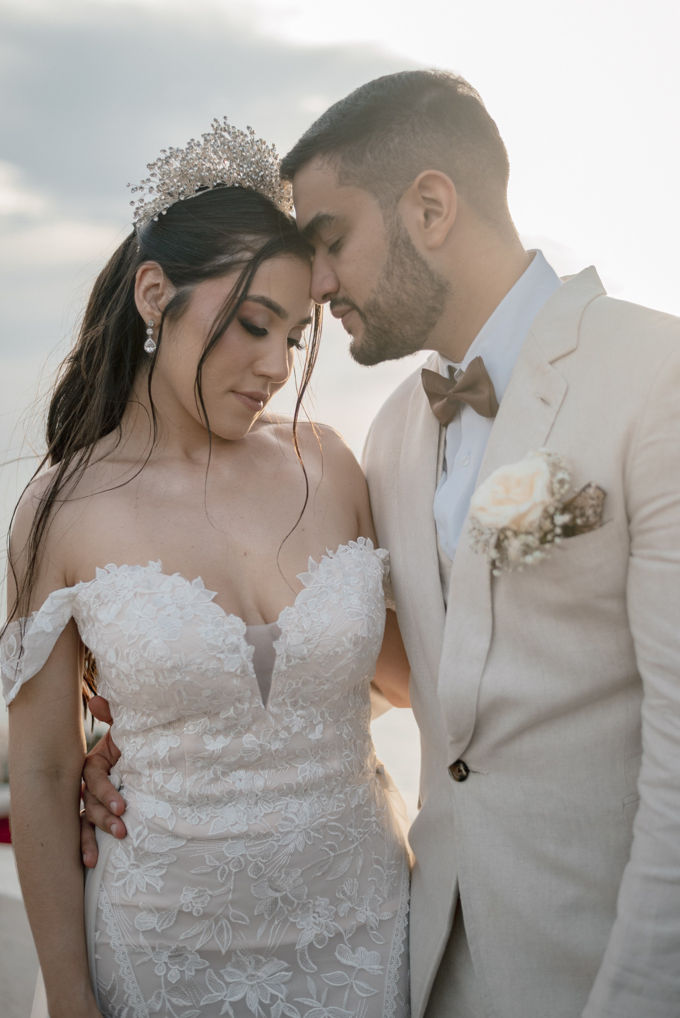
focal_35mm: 50
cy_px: 509
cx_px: 340
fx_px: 1415
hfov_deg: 27.0
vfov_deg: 39.6
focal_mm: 50
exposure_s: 1/2500
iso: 320
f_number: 2
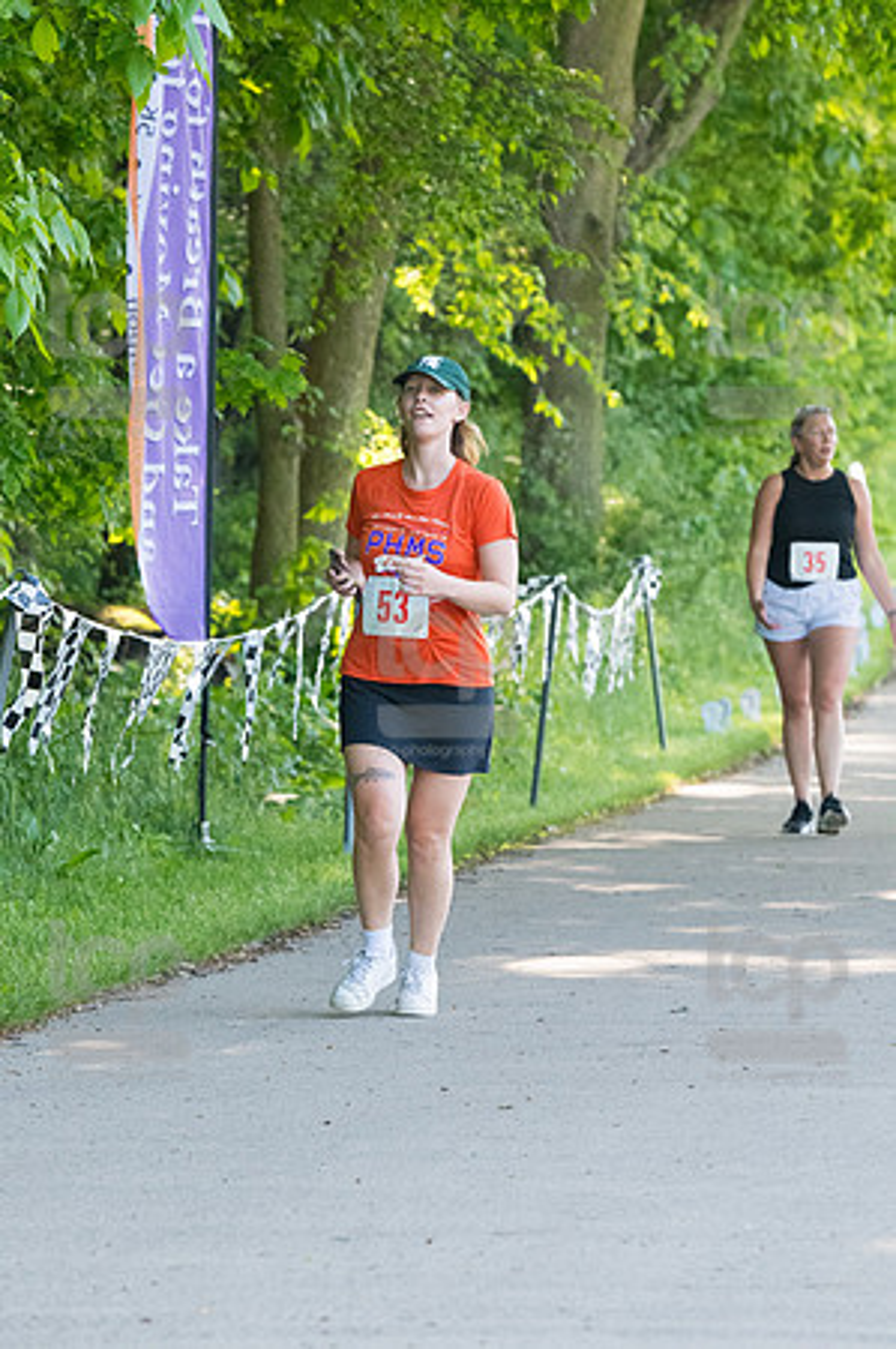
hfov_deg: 5.7
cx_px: 448
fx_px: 8980
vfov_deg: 8.6
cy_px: 674
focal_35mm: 240
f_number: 5.6
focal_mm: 160
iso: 3200
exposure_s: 1/1250
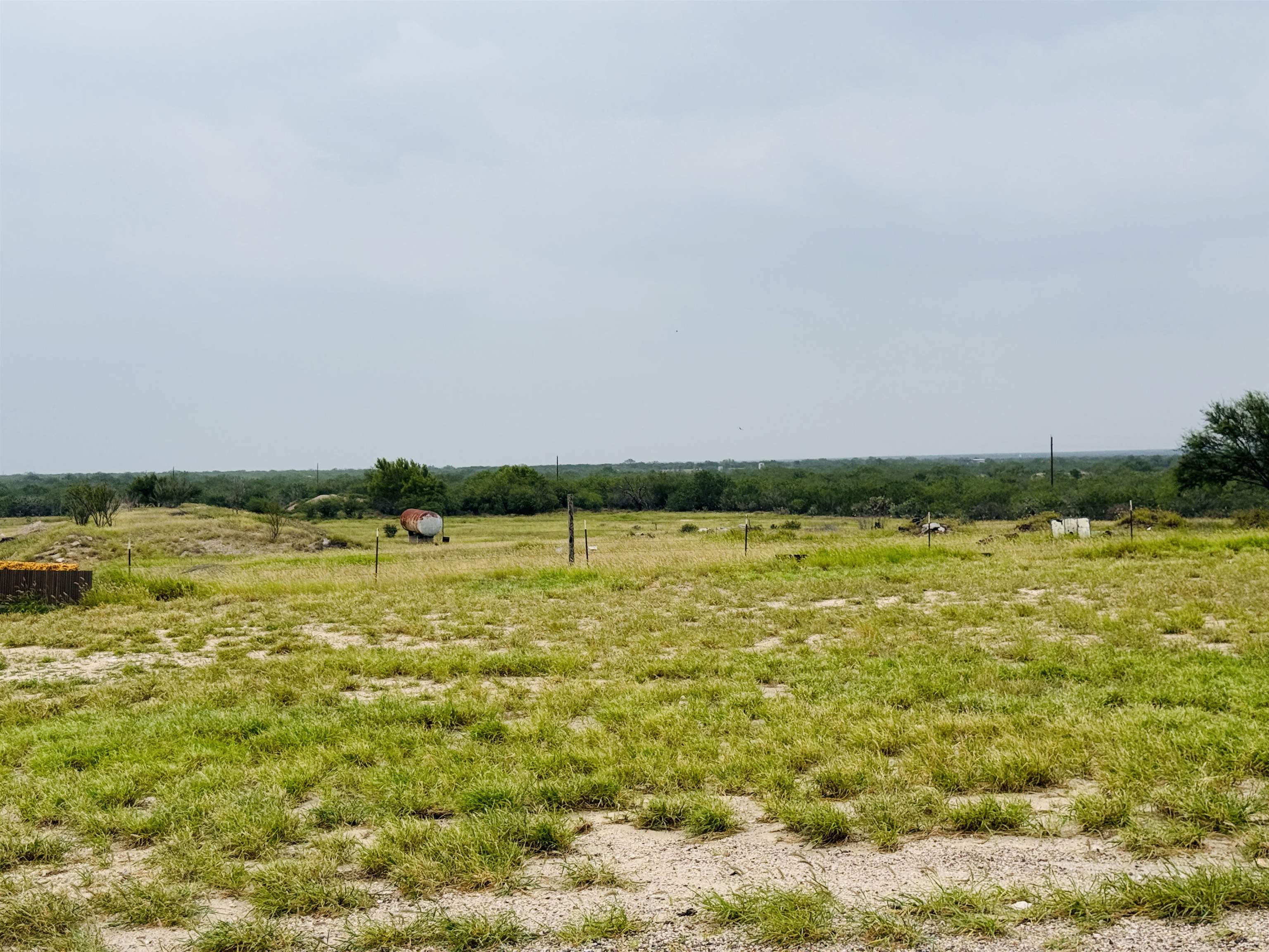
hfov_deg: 39.7
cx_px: 634
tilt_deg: +0.8
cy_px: 476
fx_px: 1760
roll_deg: +2.8
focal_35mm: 48
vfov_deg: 30.3
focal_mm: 6.76
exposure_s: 1/7143
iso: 64
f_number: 1.78
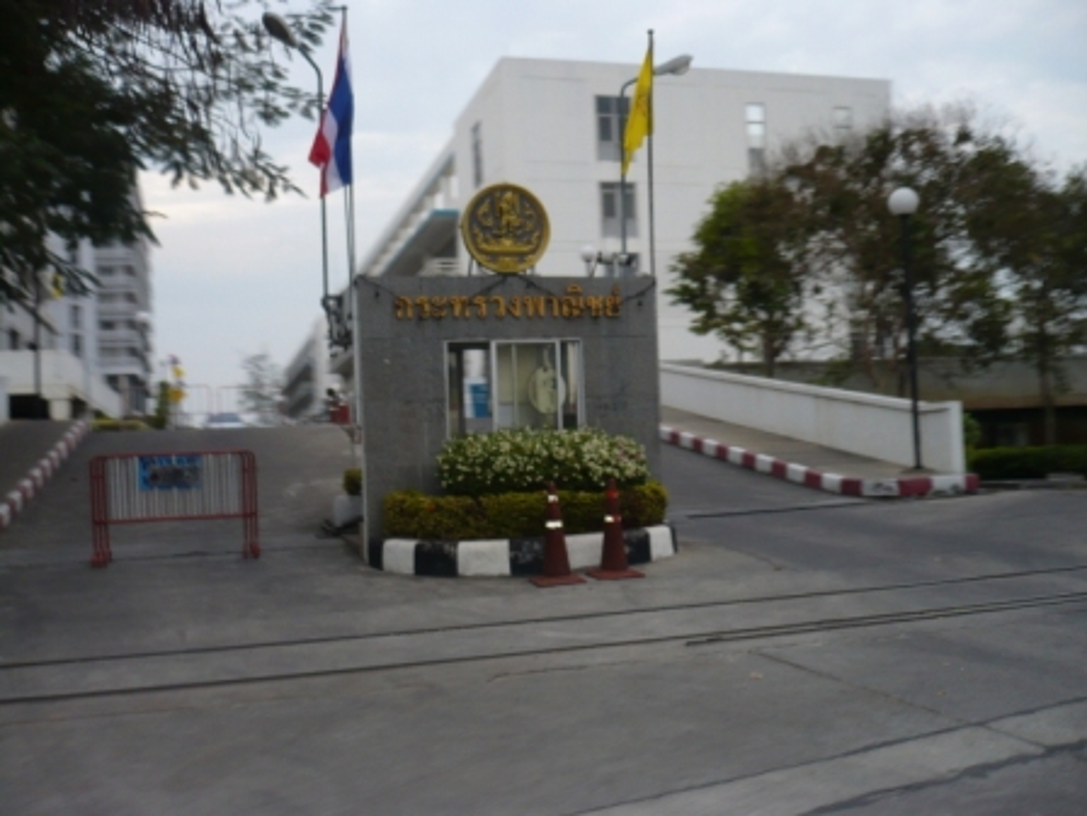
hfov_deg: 52.6
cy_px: 408
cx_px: 544
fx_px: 1099
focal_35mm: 35
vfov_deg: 40.7
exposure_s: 1/40
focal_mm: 5.8
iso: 100
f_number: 2.8
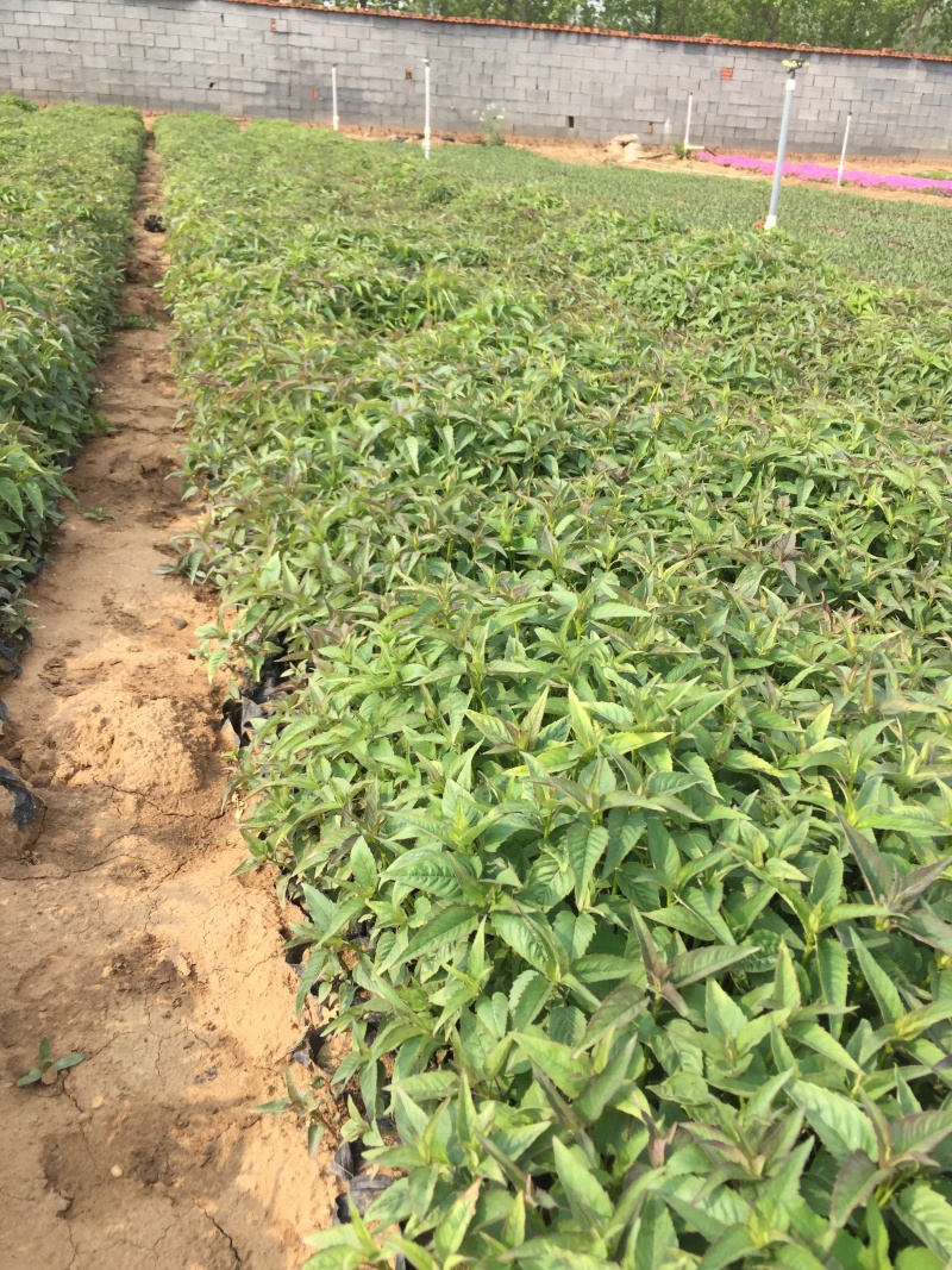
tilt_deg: -24.6
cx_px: 476
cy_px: 635
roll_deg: -3.5
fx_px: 1064
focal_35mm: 29
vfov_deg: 61.7
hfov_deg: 48.2
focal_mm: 4.15
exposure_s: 1/842
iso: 32
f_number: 2.2
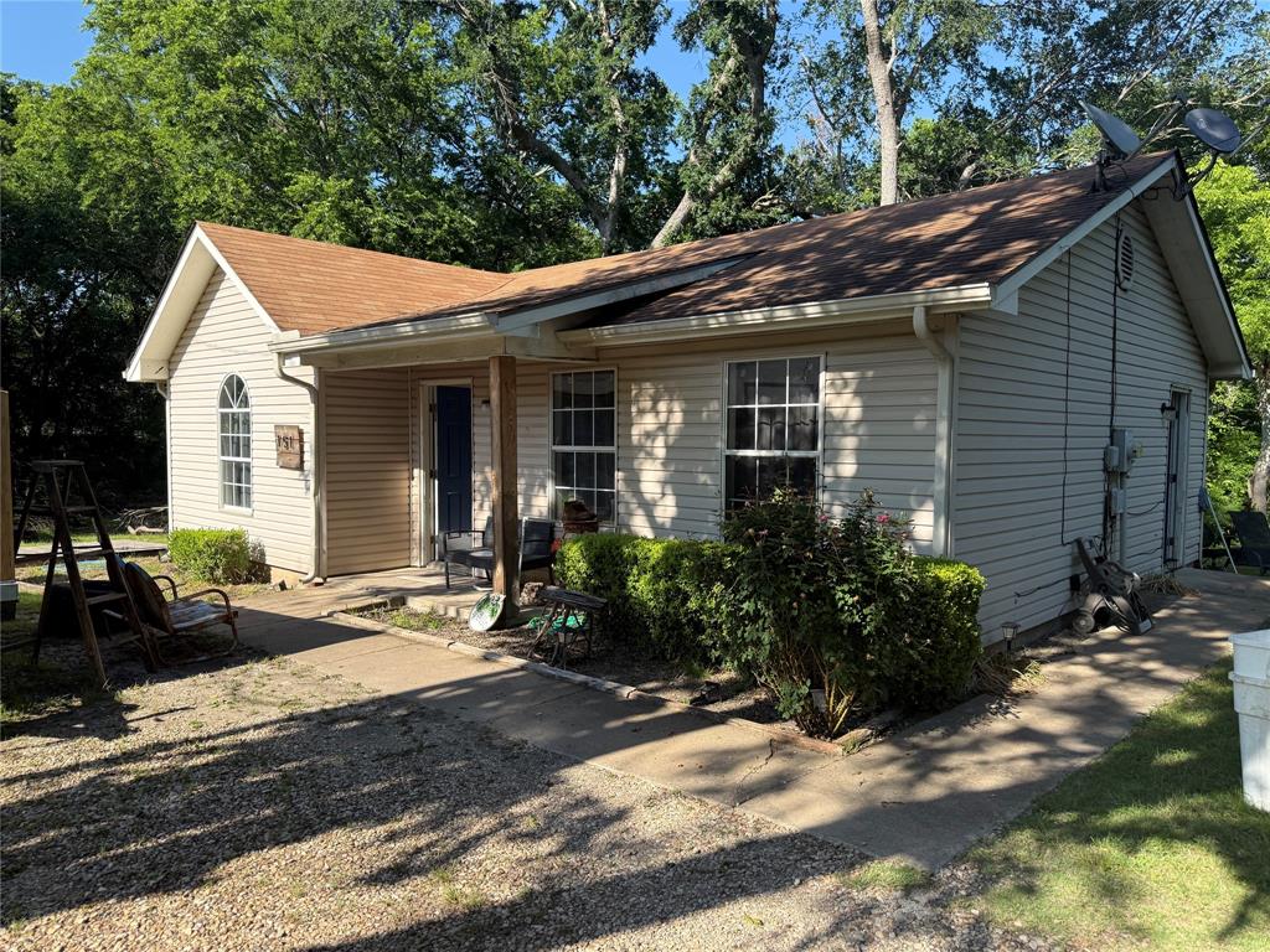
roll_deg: -1.4
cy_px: 476
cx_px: 635
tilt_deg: -3.1
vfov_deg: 56.8
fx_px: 881
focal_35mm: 24
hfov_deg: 71.6
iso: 100
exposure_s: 1/2232
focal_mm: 6.76
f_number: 1.78
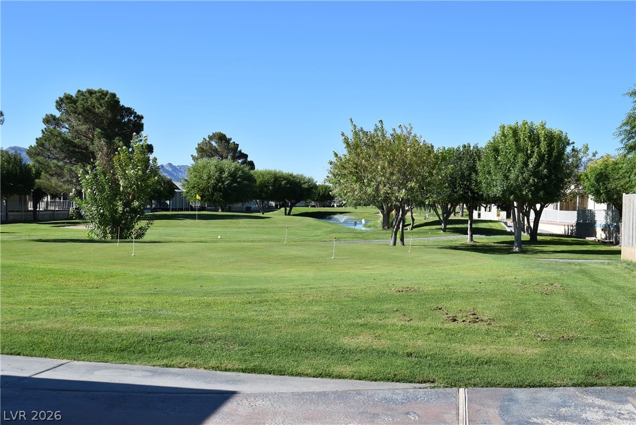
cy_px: 212
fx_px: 795
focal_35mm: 45
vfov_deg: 29.9
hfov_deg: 43.6
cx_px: 318
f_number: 10
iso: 200
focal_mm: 30
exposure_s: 1/400
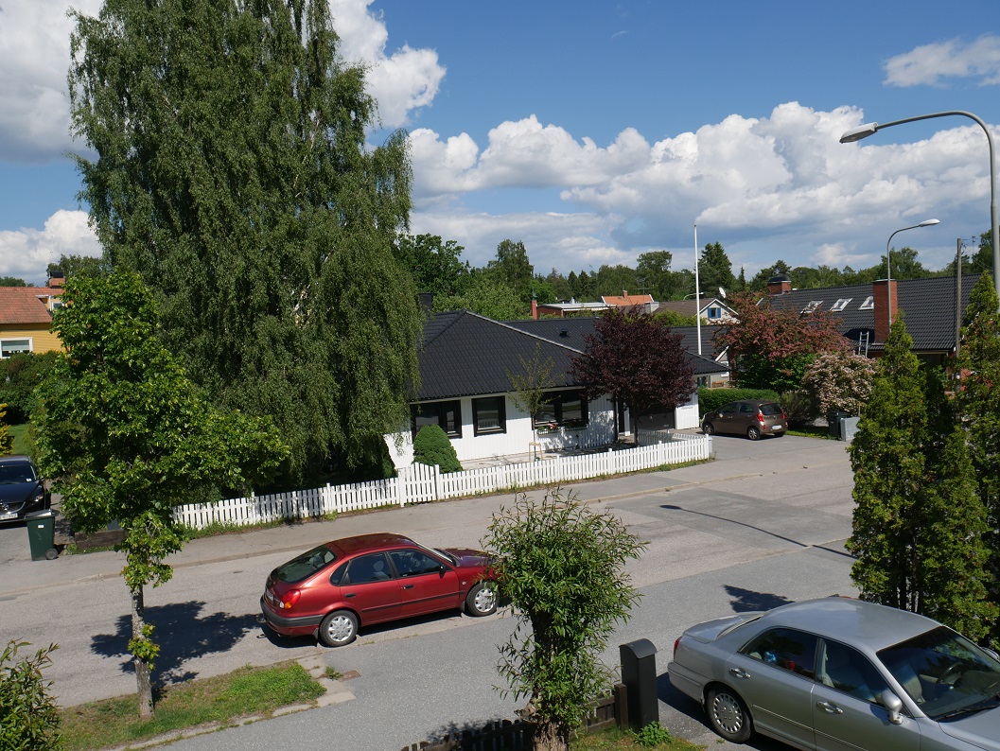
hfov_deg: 63.4
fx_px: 809
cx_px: 500
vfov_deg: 49.8
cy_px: 376
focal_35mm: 28
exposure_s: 1/640
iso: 200
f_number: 9
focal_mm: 14
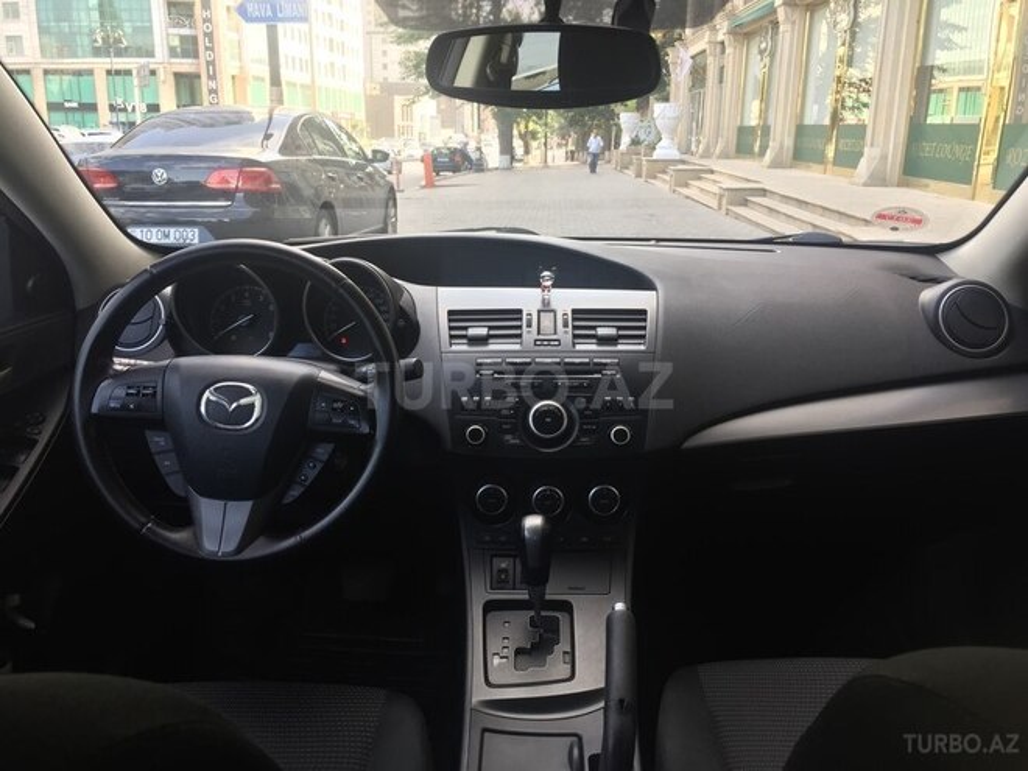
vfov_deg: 48.2
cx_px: 514
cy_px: 386
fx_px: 861
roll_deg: -1.1
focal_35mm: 29
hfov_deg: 61.7
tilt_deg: -16.7
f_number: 2.2
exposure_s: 1/100
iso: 40
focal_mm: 4.15
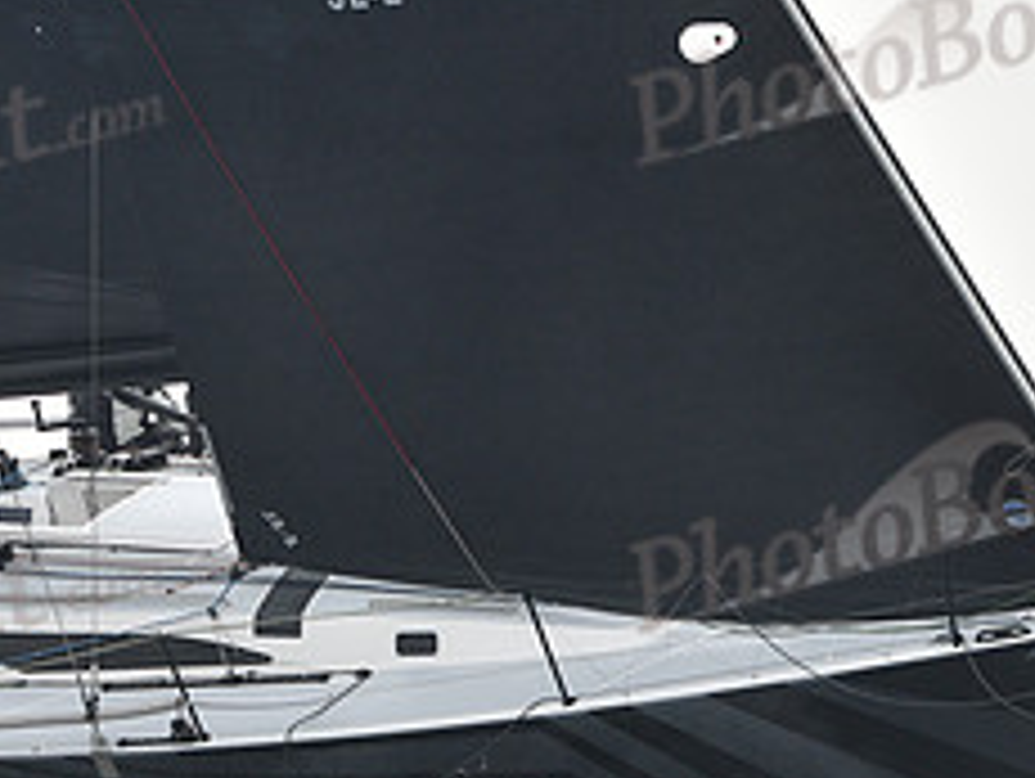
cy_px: 344
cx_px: 400
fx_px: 7393
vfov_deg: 6.0
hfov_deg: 8.0
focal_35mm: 247
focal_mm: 102
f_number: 3.2
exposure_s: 1/640
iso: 400
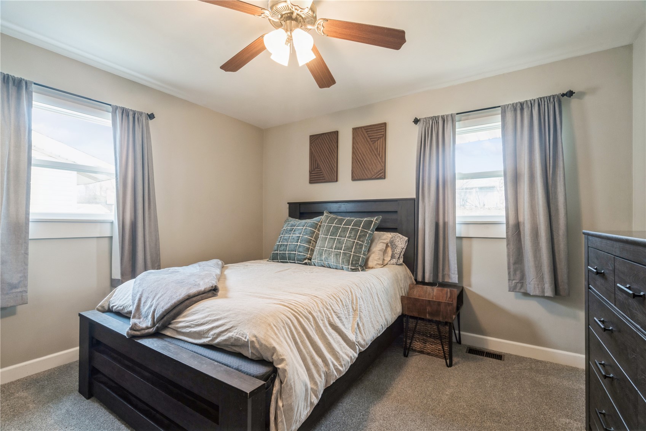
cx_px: 323
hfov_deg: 96.7
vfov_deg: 73.7
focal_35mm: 16
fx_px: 287
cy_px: 216
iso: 400
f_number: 10
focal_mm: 16
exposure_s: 1/2
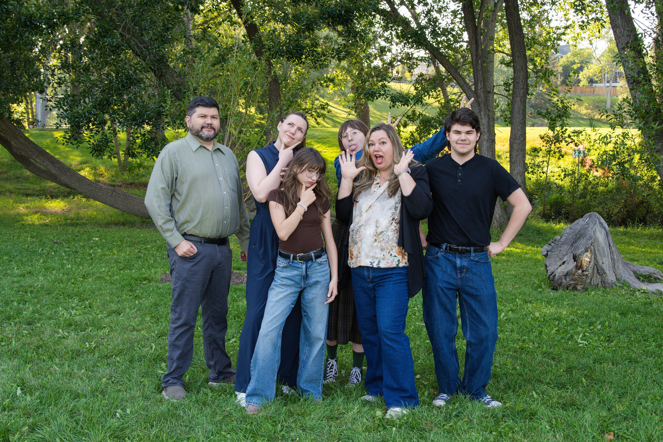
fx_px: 516
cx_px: 332
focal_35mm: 28
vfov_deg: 46.4
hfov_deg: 65.5
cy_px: 221
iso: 400
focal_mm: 28
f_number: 6.3
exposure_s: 1/125
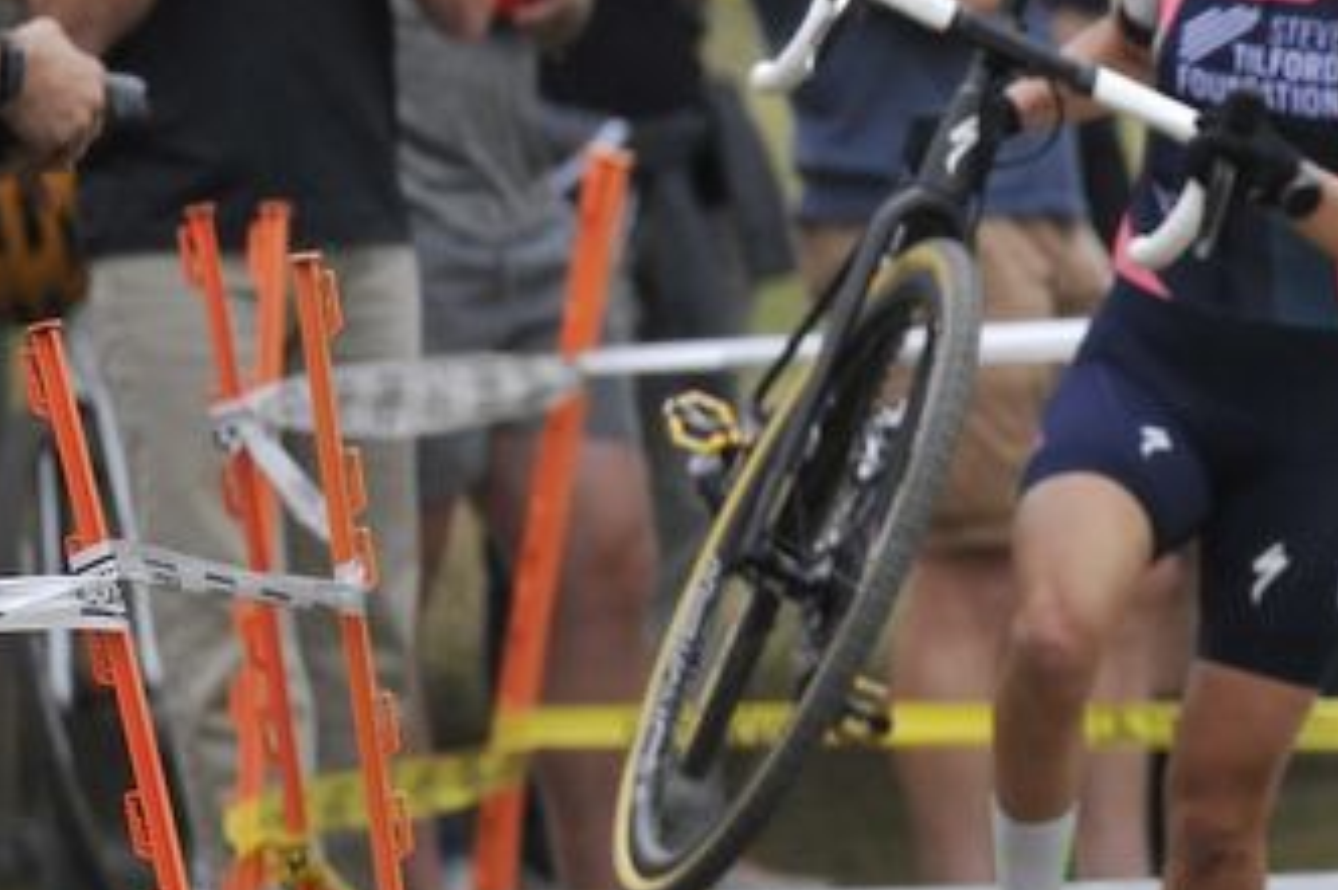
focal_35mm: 1084
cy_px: 238
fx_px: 40267
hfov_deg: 1.9
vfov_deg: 1.3
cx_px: 2059
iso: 800
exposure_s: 1/2000
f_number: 4
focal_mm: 300
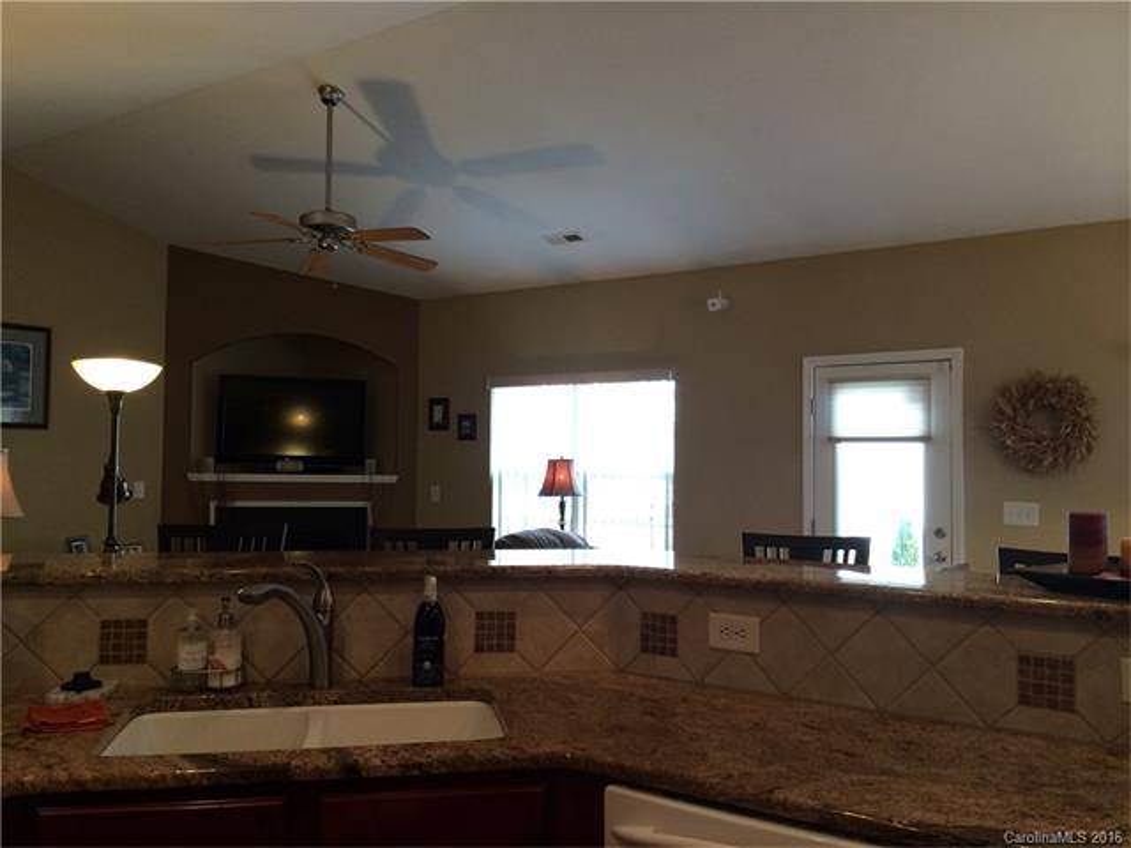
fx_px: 980
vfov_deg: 46.8
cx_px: 566
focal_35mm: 30
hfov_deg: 60.0
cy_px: 424
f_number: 2.2
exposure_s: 1/30
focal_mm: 4.12
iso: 50
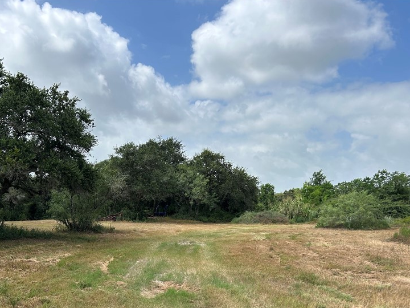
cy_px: 217
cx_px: 153
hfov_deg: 49.6
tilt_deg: -0.9
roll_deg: +0.3
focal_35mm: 37
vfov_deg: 38.0
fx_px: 438
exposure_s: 1/4444
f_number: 1.5
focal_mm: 5.7
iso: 50
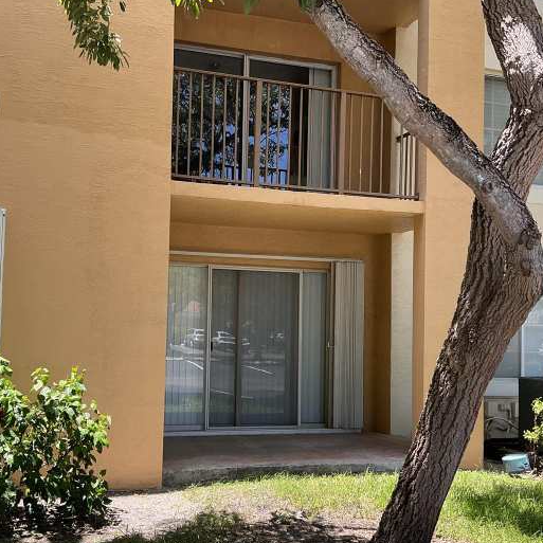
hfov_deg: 41.8
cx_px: 233
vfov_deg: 41.8
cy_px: 290
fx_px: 710
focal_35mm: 40
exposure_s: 1/247
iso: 25
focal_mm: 3
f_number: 1.8
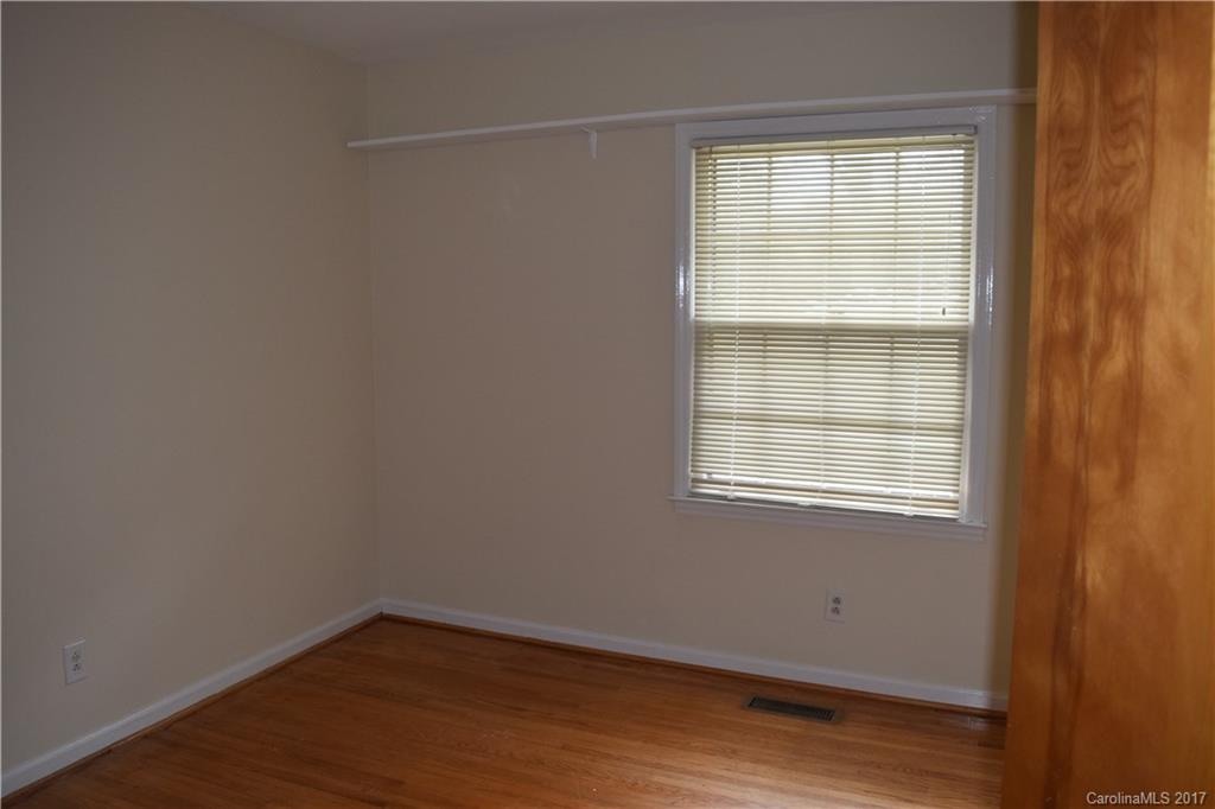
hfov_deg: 67.4
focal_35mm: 27
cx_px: 608
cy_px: 404
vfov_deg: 47.9
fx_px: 911
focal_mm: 18
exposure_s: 1/100
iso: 800
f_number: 5
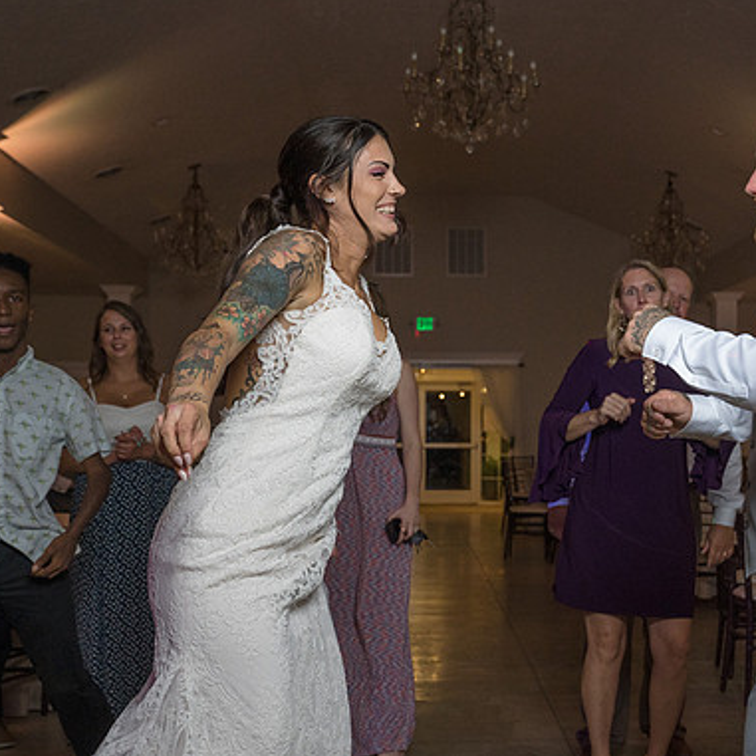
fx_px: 1408
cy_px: 393
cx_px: 520
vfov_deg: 30.0
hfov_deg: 29.8
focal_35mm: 57
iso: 2000
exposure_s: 1/200
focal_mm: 42
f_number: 5.6
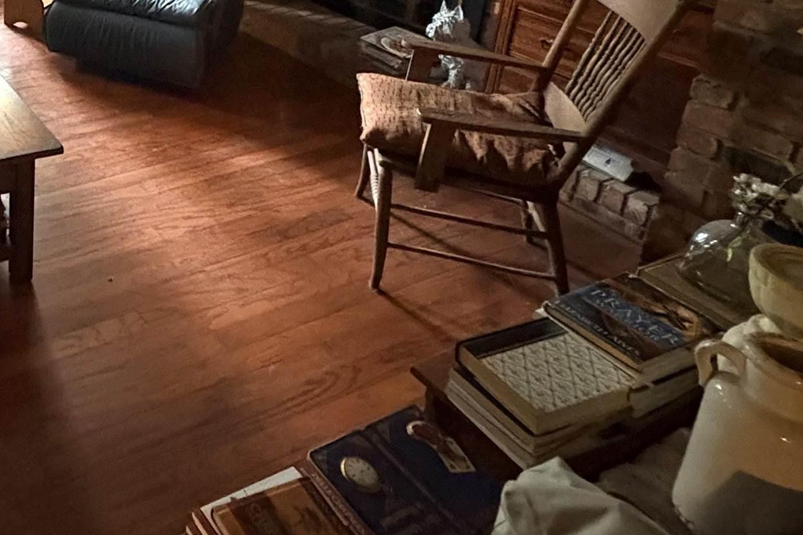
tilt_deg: -16.7
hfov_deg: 43.6
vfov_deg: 32.8
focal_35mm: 35
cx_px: -58
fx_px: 781
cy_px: -63
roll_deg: +1.3
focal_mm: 2.22
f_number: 2.2
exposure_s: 1/30
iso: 1000
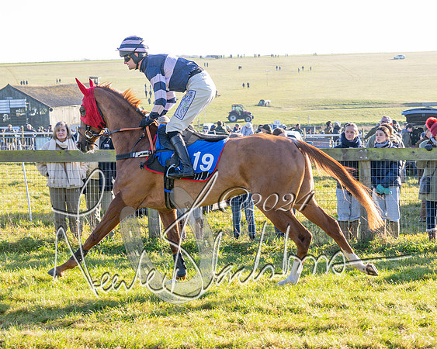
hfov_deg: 21.0
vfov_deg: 16.9
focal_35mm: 91
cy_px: 192
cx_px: 299
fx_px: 1172
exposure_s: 1/1000
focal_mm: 47
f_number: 4
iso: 640
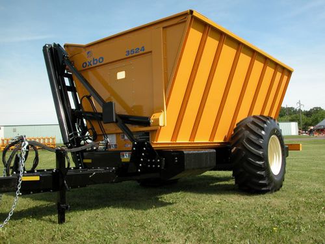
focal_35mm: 35
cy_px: 122
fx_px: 329
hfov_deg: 52.6
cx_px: 162
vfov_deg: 40.7
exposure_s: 1/326
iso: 100
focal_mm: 8.9
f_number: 5.6
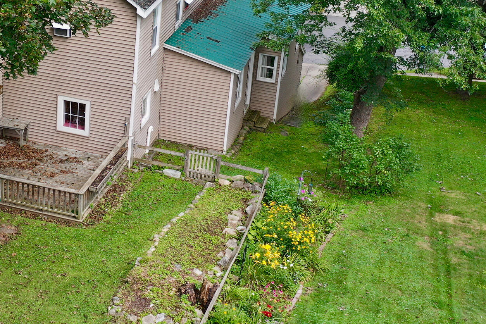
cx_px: 117
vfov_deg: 20.2
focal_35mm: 67
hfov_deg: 29.6
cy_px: 102
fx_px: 904
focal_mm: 10.26
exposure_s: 1/30
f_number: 2.8
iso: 100
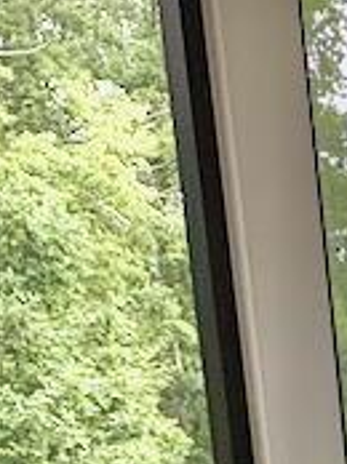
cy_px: 541
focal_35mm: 103
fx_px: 1380
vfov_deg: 18.2
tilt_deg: -10.9
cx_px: 739
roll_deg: +2.9
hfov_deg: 12.3
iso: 80
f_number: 2.2
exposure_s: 1/105
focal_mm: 2.22
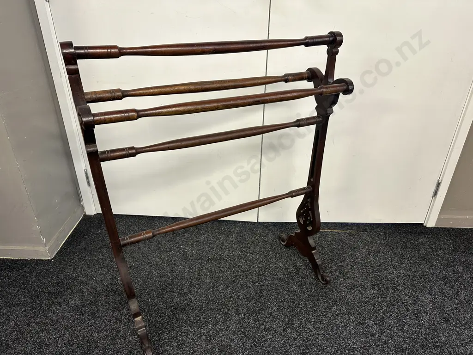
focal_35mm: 24
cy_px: 178
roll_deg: -1.2
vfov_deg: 56.8
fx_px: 328
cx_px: 236
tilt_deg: -29.7
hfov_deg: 71.6
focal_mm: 6.86
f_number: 1.78
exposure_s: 1/50
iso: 160
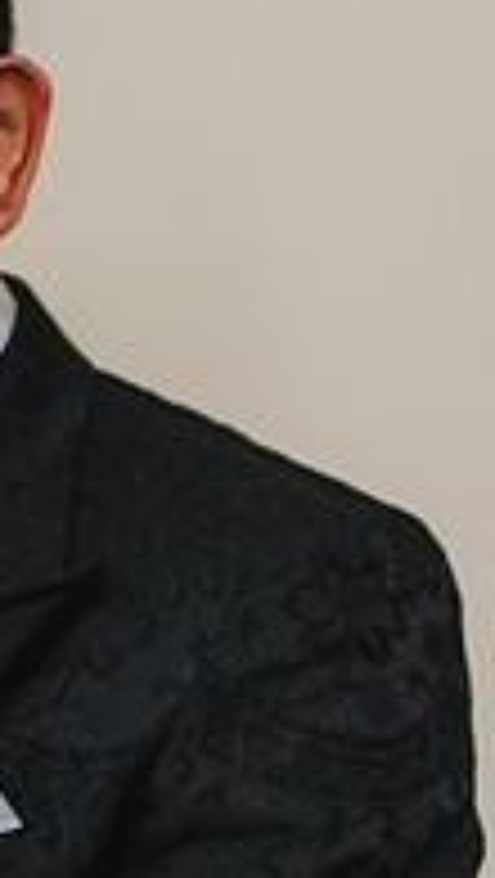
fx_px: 3097
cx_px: -126
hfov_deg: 9.0
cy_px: 558
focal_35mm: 133
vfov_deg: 16.1
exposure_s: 1/200
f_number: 3.2
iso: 1000
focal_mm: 55
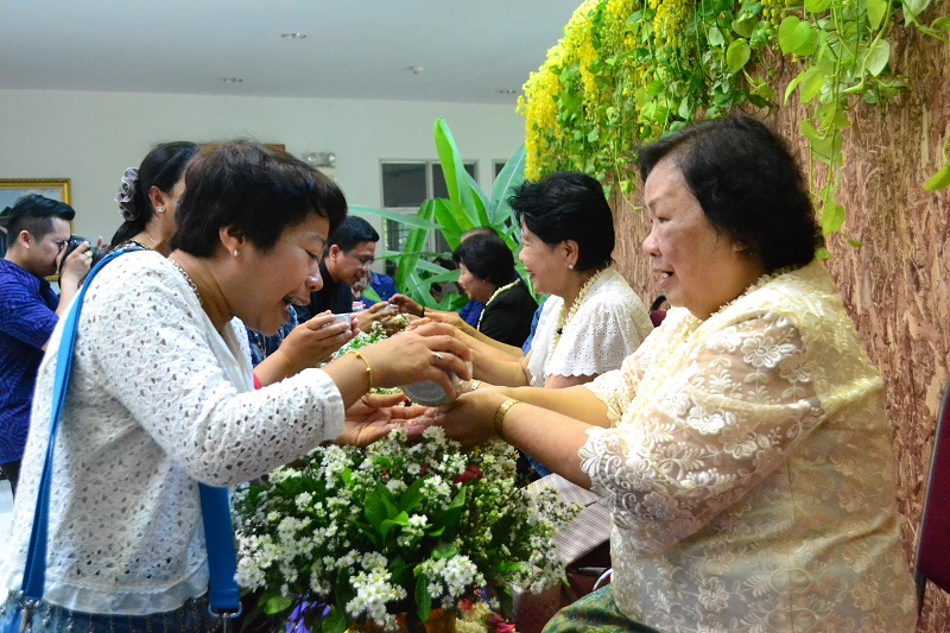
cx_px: 475
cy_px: 316
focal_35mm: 39
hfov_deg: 49.6
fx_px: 1029
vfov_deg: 34.2
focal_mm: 26
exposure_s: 1/200
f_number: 5
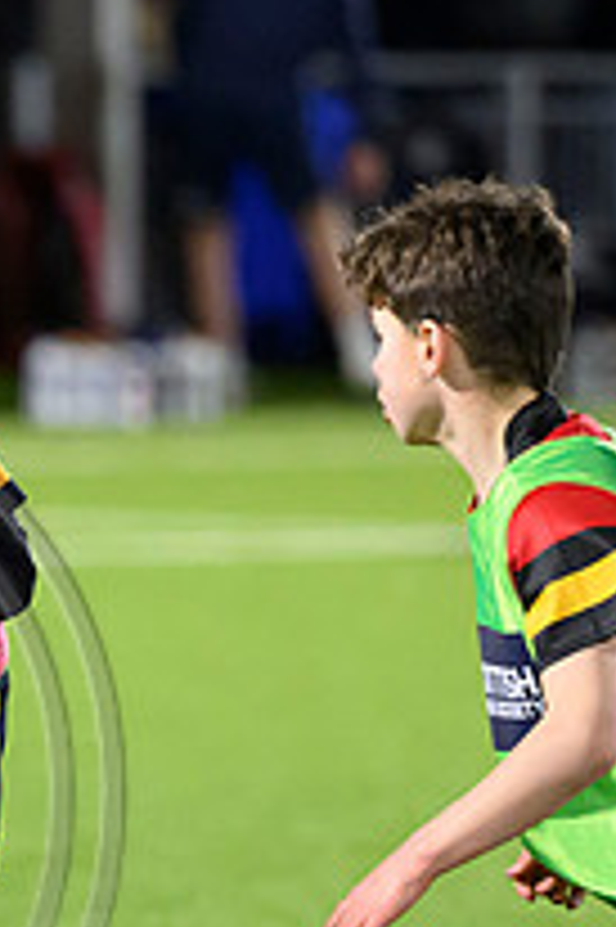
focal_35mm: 789
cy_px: 926
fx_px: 20284
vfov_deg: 2.6
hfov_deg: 1.7
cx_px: -137
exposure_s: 1/1250
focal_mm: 200
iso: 6400
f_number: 3.2
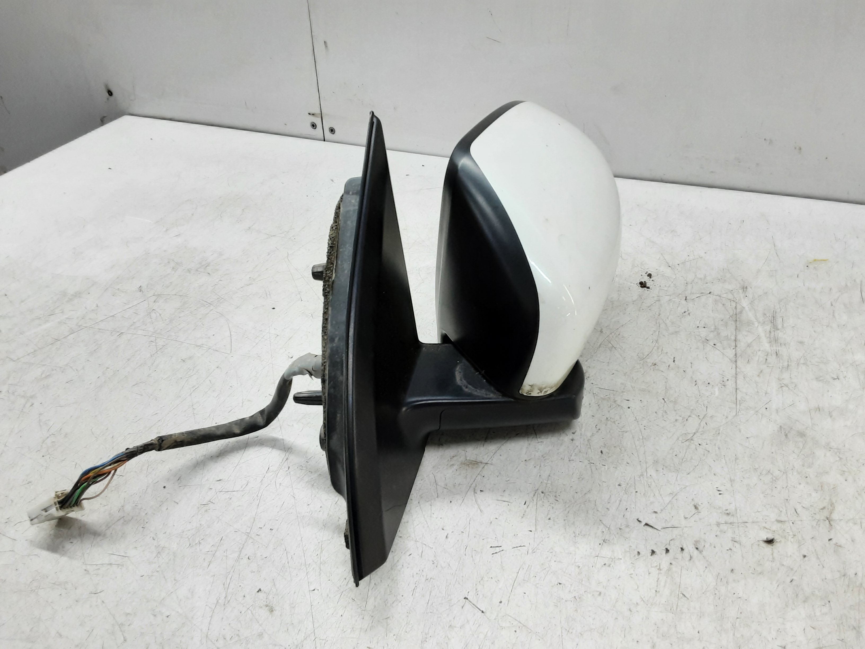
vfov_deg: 51.4
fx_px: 675
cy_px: 324
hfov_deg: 65.3
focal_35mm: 27
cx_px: 432
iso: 80
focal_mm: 2.91
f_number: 1.9
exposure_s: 1/50
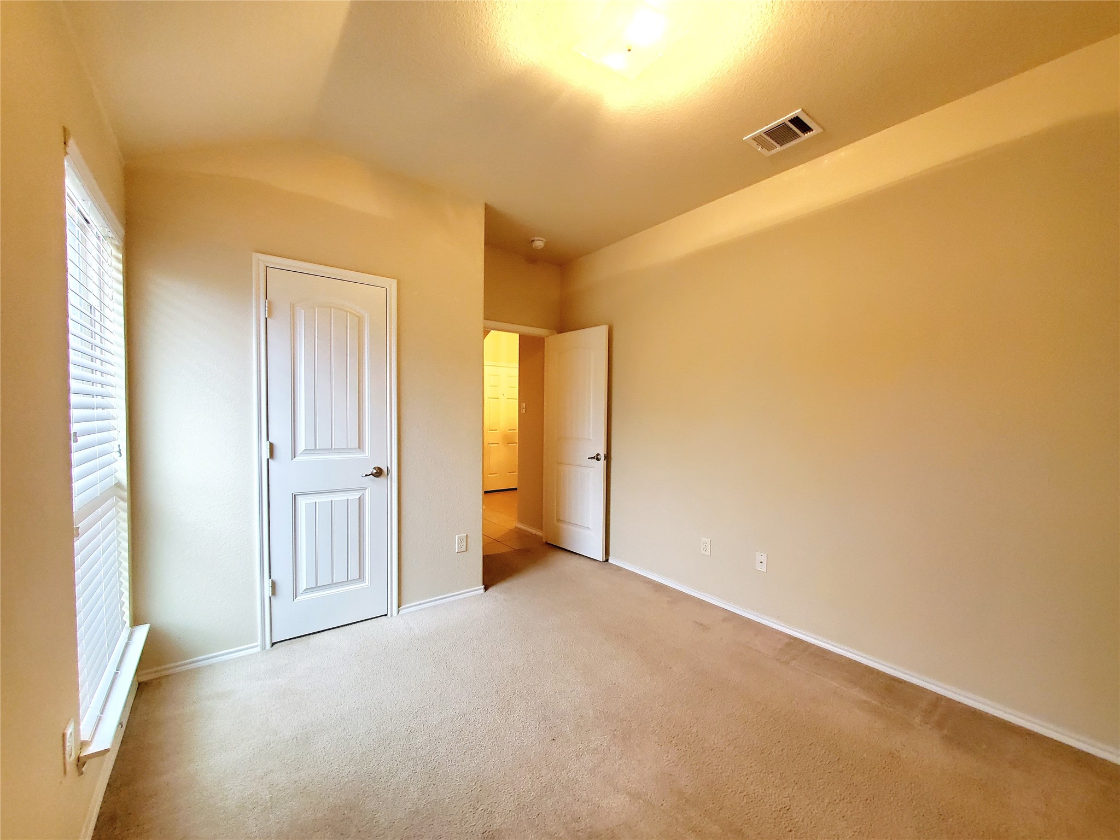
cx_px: 560
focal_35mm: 13
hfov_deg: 106.2
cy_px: 420
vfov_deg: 89.9
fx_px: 421
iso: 320
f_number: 2.2
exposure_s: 1/60.2
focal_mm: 1.8
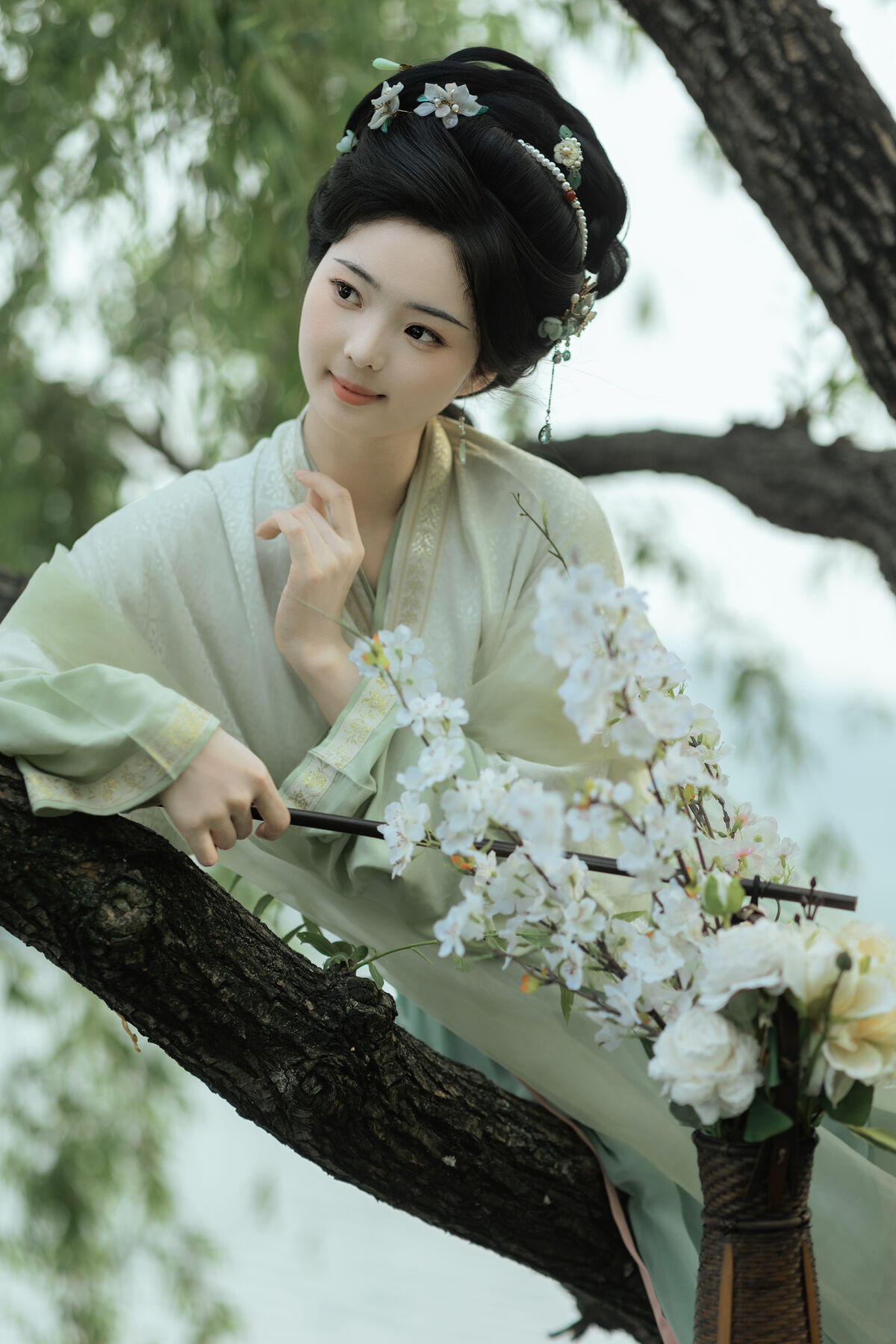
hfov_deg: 16.1
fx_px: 3173
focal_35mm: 85
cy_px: 672
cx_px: 448
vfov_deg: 23.9
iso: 100
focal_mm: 85
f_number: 2
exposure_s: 1/1250
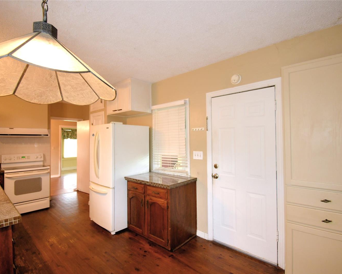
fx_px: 172
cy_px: 138
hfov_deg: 89.6
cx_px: 171
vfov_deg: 77.0
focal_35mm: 17
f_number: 4.5
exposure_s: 1/30
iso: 280
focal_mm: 10
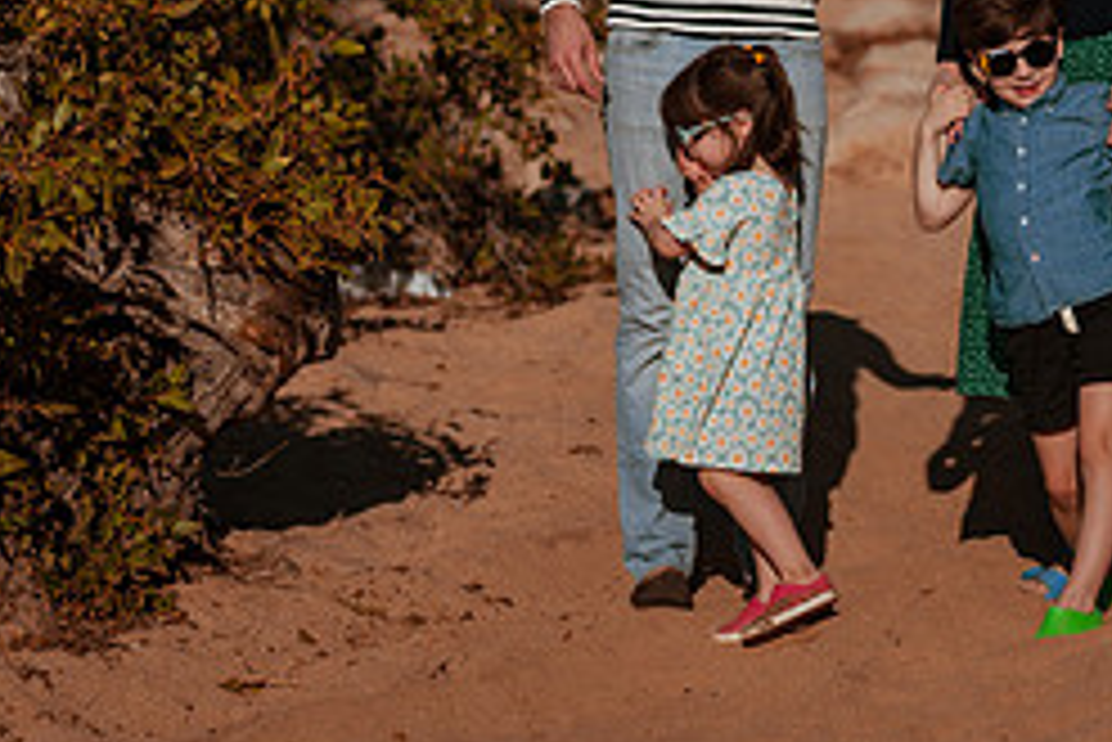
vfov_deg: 10.0
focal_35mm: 136
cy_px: 16
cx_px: 981
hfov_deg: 14.9
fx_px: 4203
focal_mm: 58
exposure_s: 1/8000
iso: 50
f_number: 2.5
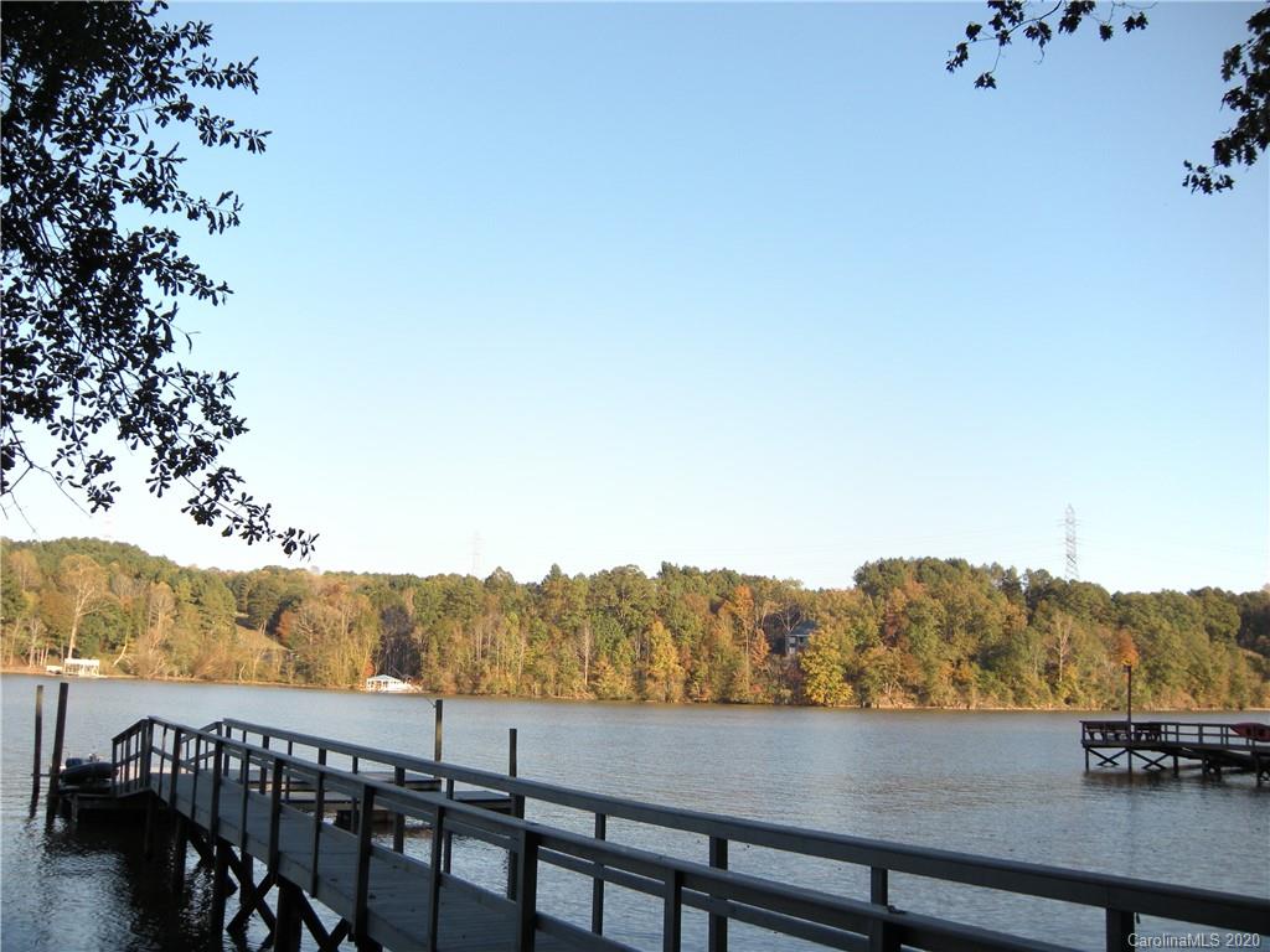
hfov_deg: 52.6
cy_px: 476
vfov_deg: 40.7
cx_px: 635
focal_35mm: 35
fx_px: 1284
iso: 64
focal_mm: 5.9
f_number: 3.8
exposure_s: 1/198
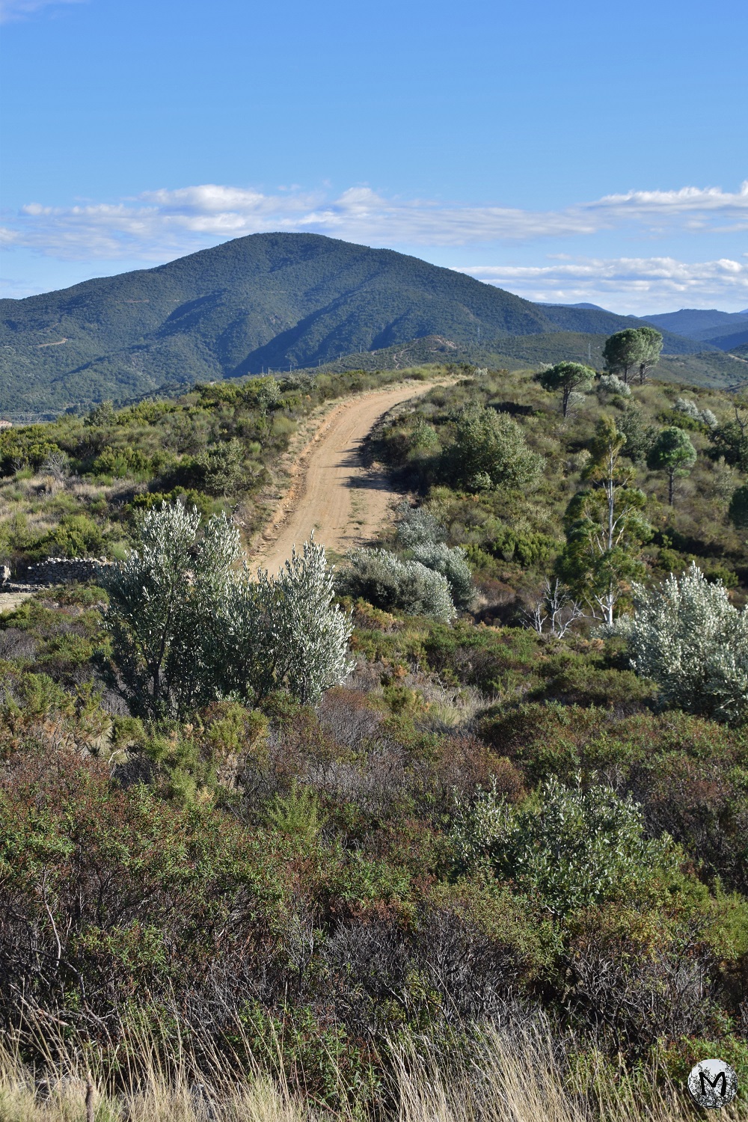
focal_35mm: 51
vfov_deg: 38.9
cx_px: 374
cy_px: 561
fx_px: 1589
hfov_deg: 26.5
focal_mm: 34
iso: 200
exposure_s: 1/320
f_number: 8
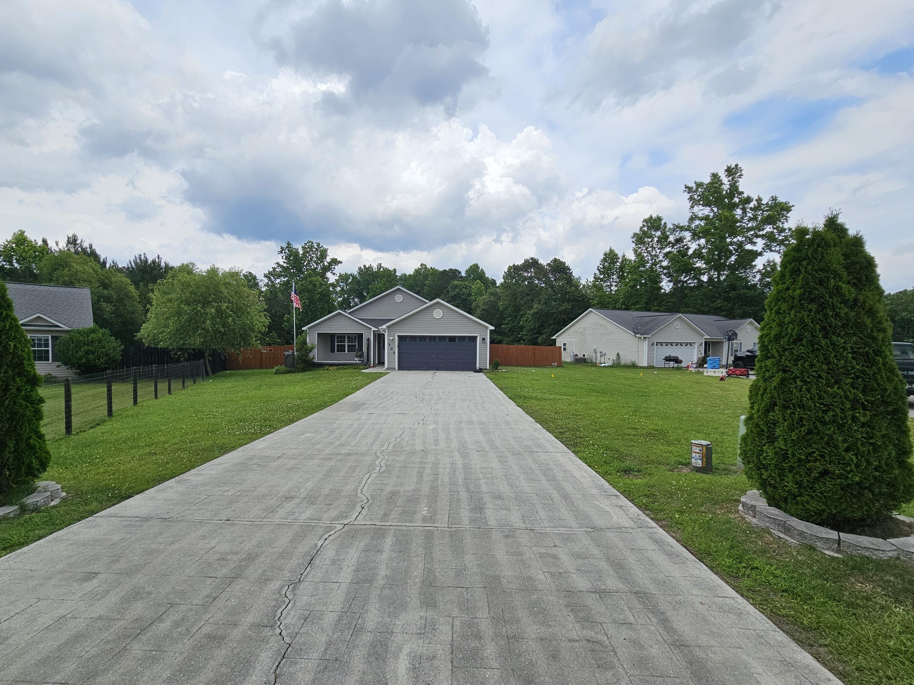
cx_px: 432
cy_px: 358
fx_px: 370
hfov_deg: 102.0
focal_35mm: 14
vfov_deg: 85.6
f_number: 2.2
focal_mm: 2.2
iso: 50
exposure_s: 1/3493
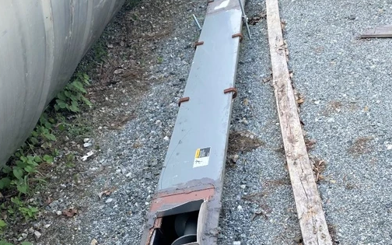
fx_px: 438
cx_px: 214
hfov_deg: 48.2
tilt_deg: -39.4
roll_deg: +14.9
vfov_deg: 30.5
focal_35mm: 41
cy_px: 198
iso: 32
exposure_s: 1/690
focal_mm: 4.25
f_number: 1.8
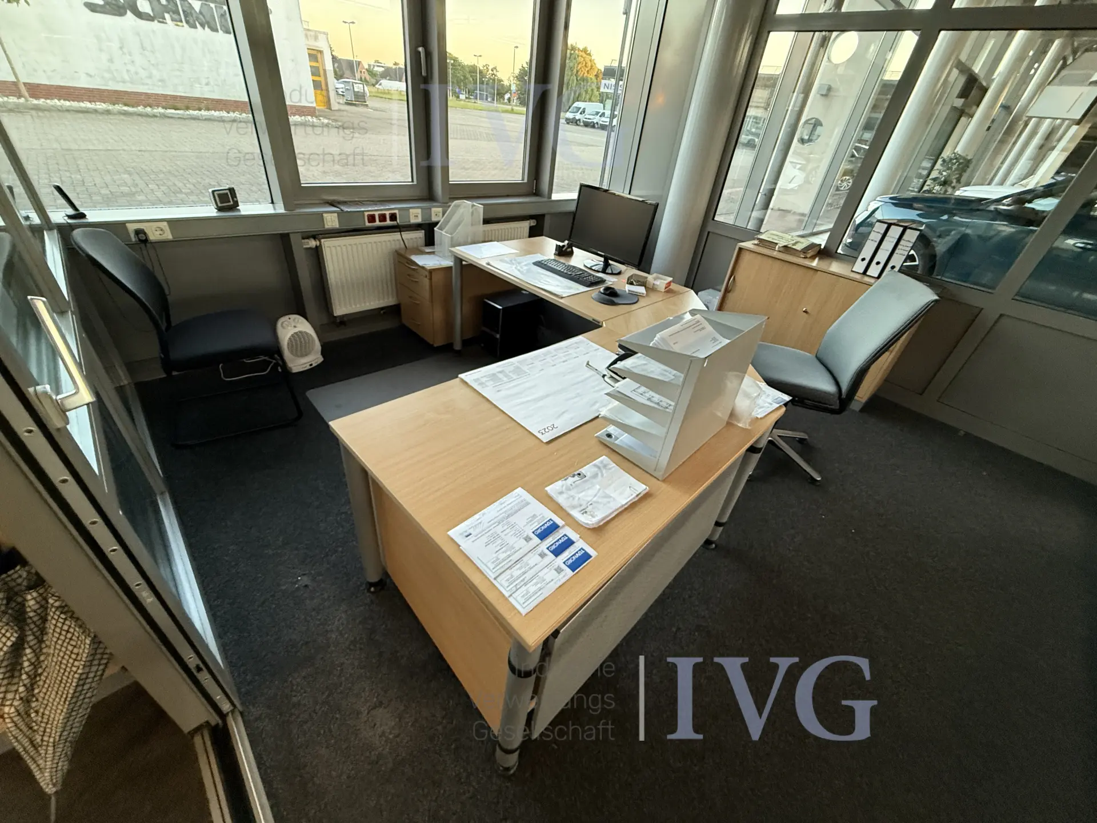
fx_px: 444
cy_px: 412
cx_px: 548
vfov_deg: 85.7
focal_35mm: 14
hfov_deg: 102.1
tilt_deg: -31.9
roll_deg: -7.0
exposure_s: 1/50
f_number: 2.2
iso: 320
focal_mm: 2.22
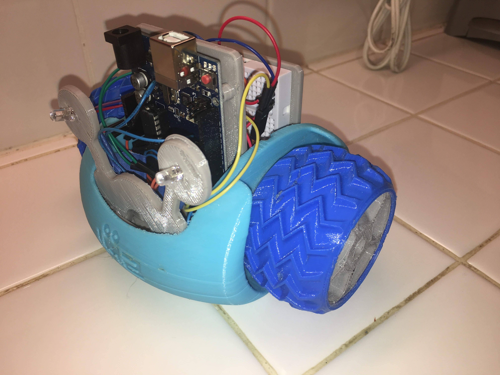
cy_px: 188
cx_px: 250
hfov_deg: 61.7
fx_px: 419
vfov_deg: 48.2
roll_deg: -0.2
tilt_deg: -36.7
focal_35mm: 29
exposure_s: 1/130
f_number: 2.2
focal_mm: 4.15
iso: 25
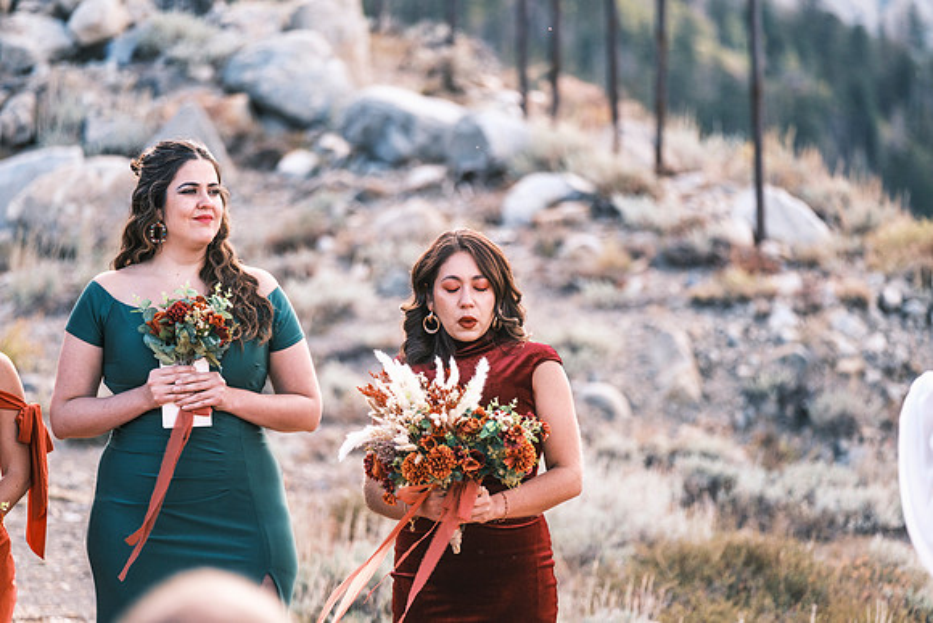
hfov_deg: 10.2
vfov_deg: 6.8
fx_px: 5236
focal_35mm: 202
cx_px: 466
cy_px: 312
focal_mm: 134.4
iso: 400
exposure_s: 1/850
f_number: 2.8
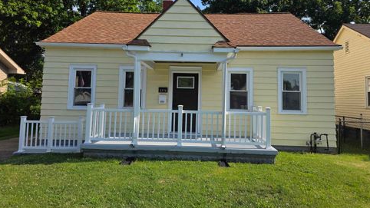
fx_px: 255
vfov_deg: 44.2
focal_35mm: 26
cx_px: 185
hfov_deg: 71.9
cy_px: 84
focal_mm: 6.3
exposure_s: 1/4333
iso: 80
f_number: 1.7
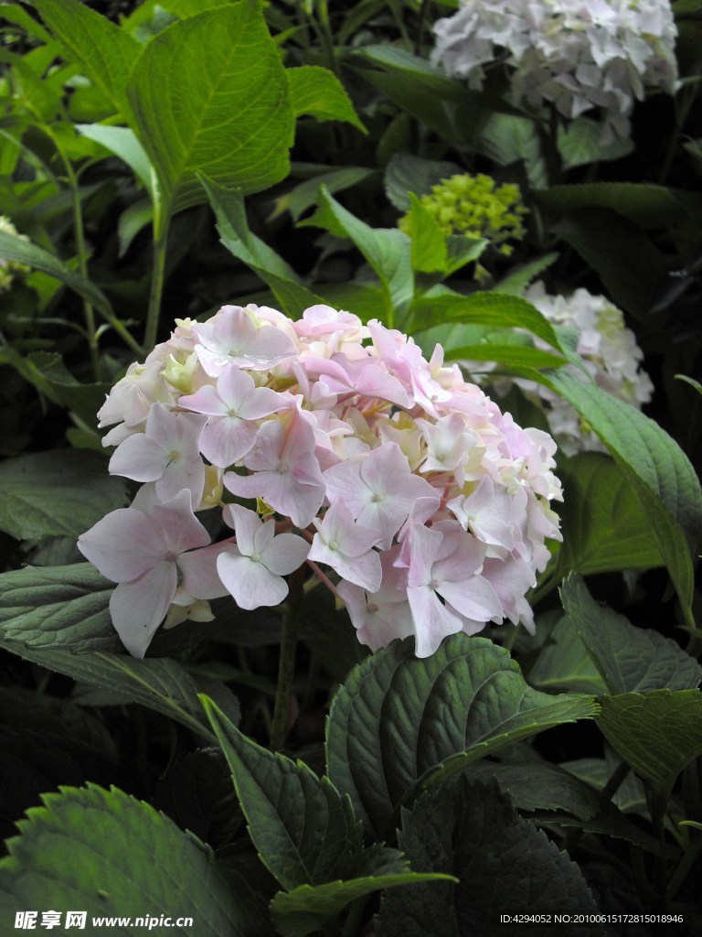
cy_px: 468
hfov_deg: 37.7
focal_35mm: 38
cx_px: 351
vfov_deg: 49.0
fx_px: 1028
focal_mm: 6.2
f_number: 2.8
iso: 100
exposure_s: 1/640
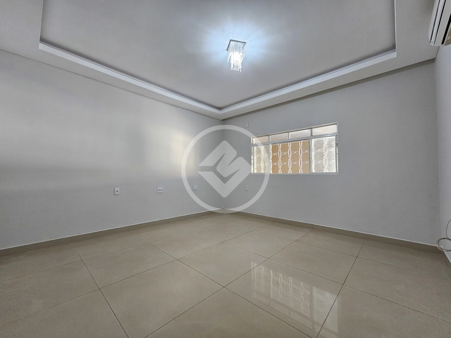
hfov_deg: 106.2
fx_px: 169
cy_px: 169
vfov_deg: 89.9
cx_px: 226
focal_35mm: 13
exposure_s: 1/40
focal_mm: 2.2
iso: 320
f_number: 2.2
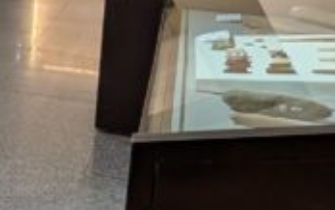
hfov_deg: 18.1
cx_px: -343
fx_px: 685
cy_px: -14
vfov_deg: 16.9
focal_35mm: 75
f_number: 1.7
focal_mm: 2.02
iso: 80
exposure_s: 1/50.8
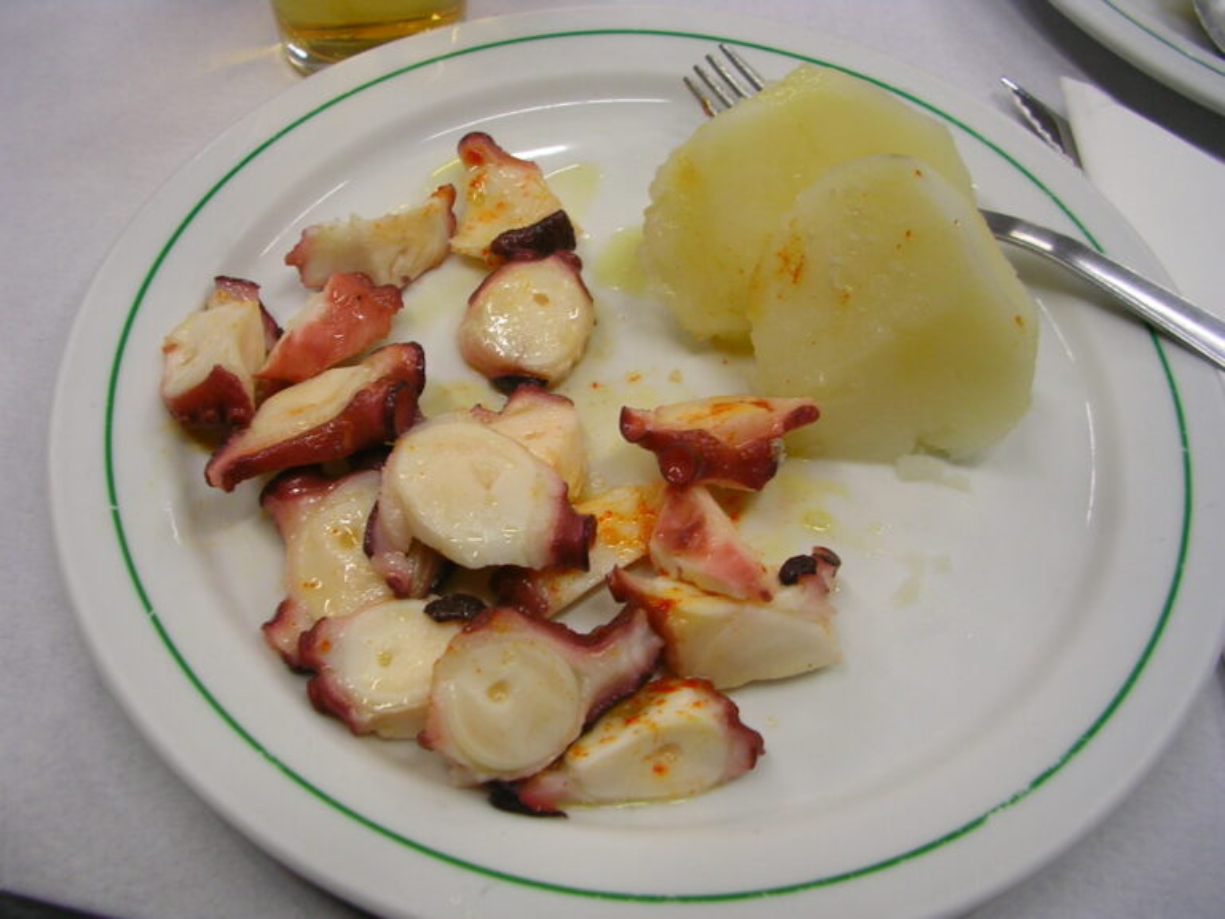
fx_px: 1345
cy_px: 460
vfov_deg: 37.7
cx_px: 612
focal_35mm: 38
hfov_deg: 49.0
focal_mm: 5.8
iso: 50
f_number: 2.8
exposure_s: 1/10.3
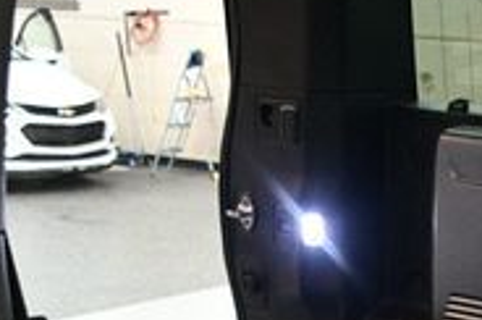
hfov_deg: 20.4
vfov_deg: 13.4
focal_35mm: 94
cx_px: 566
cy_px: 519
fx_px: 1256
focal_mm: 18
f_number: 3.5
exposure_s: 1/80
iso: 3200
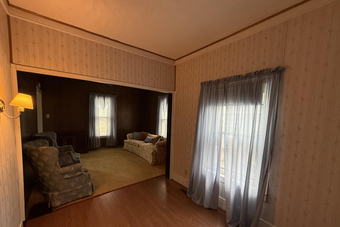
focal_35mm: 15
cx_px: 175
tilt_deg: -3.8
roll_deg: -2.3
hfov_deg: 100.4
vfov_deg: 76.9
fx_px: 142
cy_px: 129
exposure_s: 1/99
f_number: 2.2
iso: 250
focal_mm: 2.22
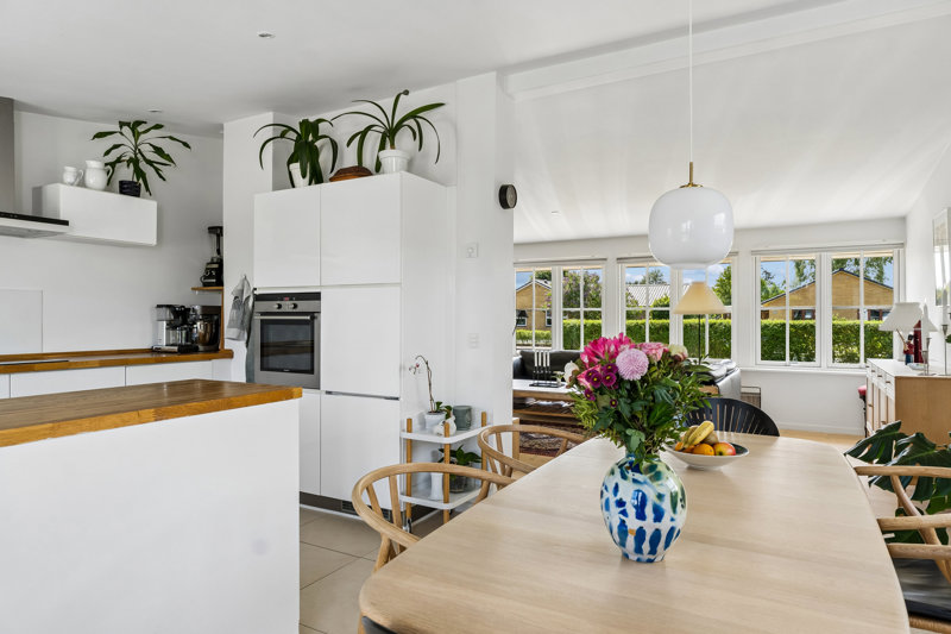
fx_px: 614
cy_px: 317
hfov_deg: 75.5
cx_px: 476
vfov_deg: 54.6
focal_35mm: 23
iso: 200
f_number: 8
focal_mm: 15.5
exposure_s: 1/20
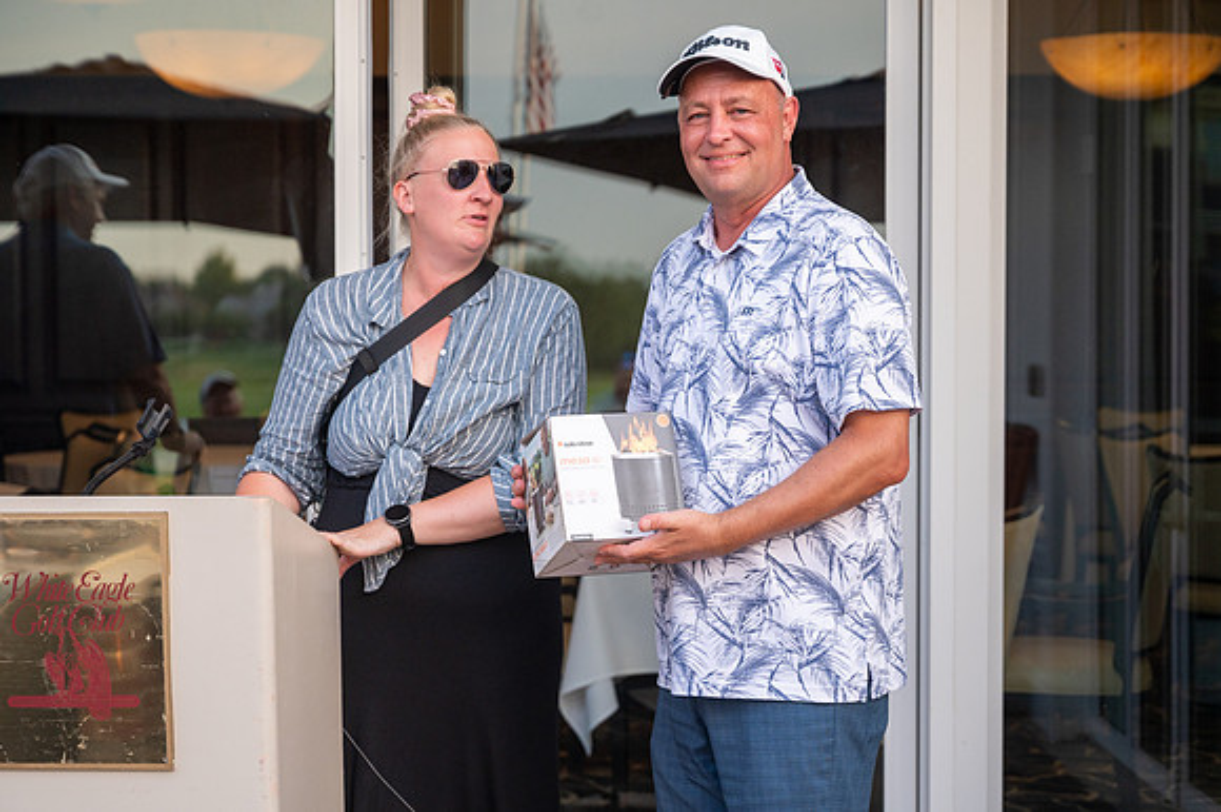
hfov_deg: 25.3
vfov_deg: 17.0
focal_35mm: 80
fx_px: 2715
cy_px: 465
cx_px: 615
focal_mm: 70
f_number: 4
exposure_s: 1/500
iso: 500
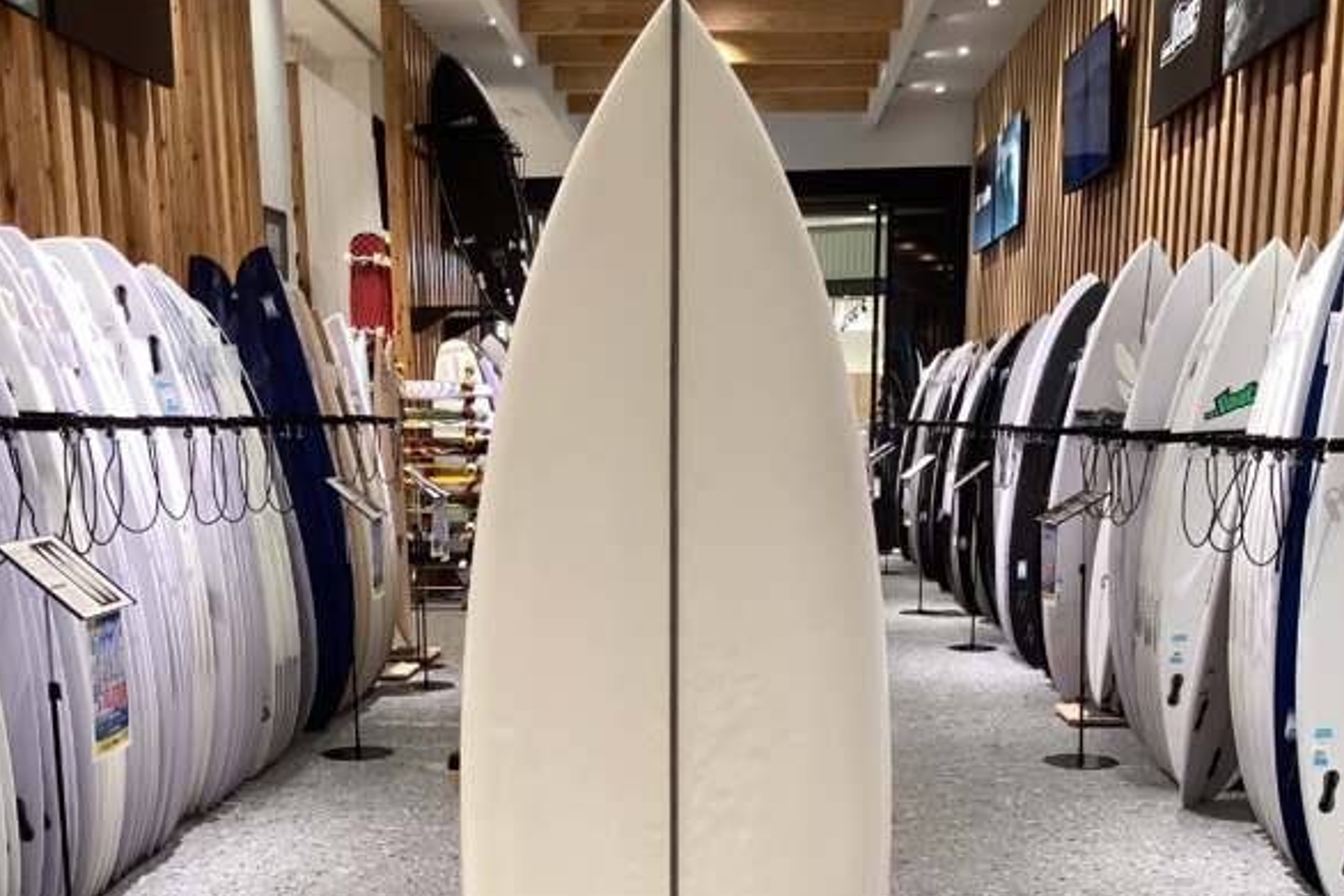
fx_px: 1643
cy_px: 784
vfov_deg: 29.4
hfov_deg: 44.5
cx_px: 670
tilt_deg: -13.0
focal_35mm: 44
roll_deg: -2.2
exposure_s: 1/60
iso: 125
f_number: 2.4
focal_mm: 3.3
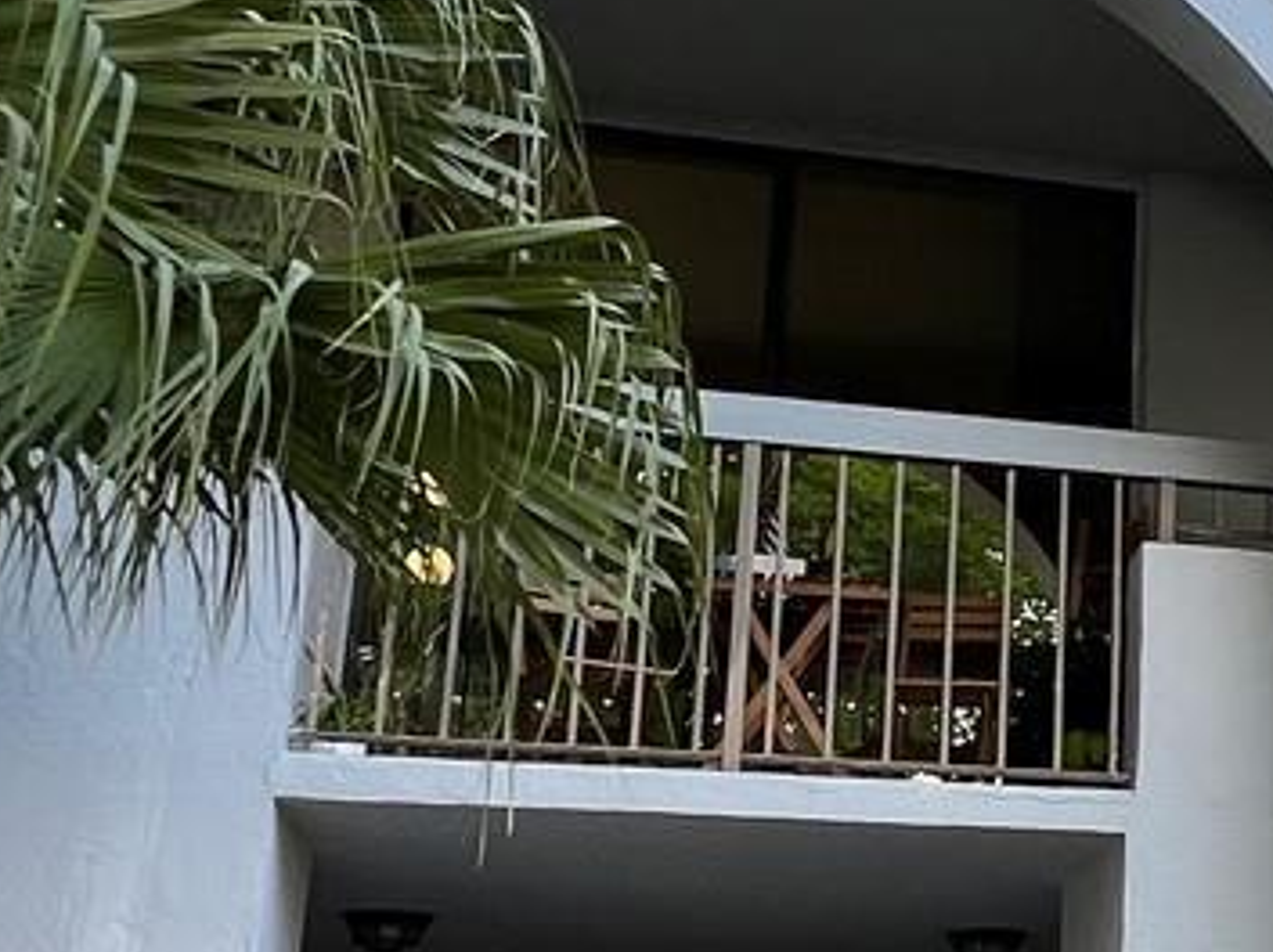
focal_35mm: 59
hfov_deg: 29.6
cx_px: 1385
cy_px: 548
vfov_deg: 24.7
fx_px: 2168
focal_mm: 1.57
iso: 32
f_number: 1.8
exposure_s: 1/112
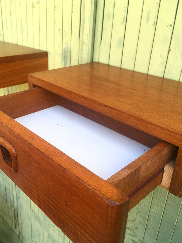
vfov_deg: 56.8
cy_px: 124
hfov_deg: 44.1
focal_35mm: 32
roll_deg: -2.3
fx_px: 224
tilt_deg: -24.2
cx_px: 86
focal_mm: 4.15
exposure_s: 1/100
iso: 40
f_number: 2.2
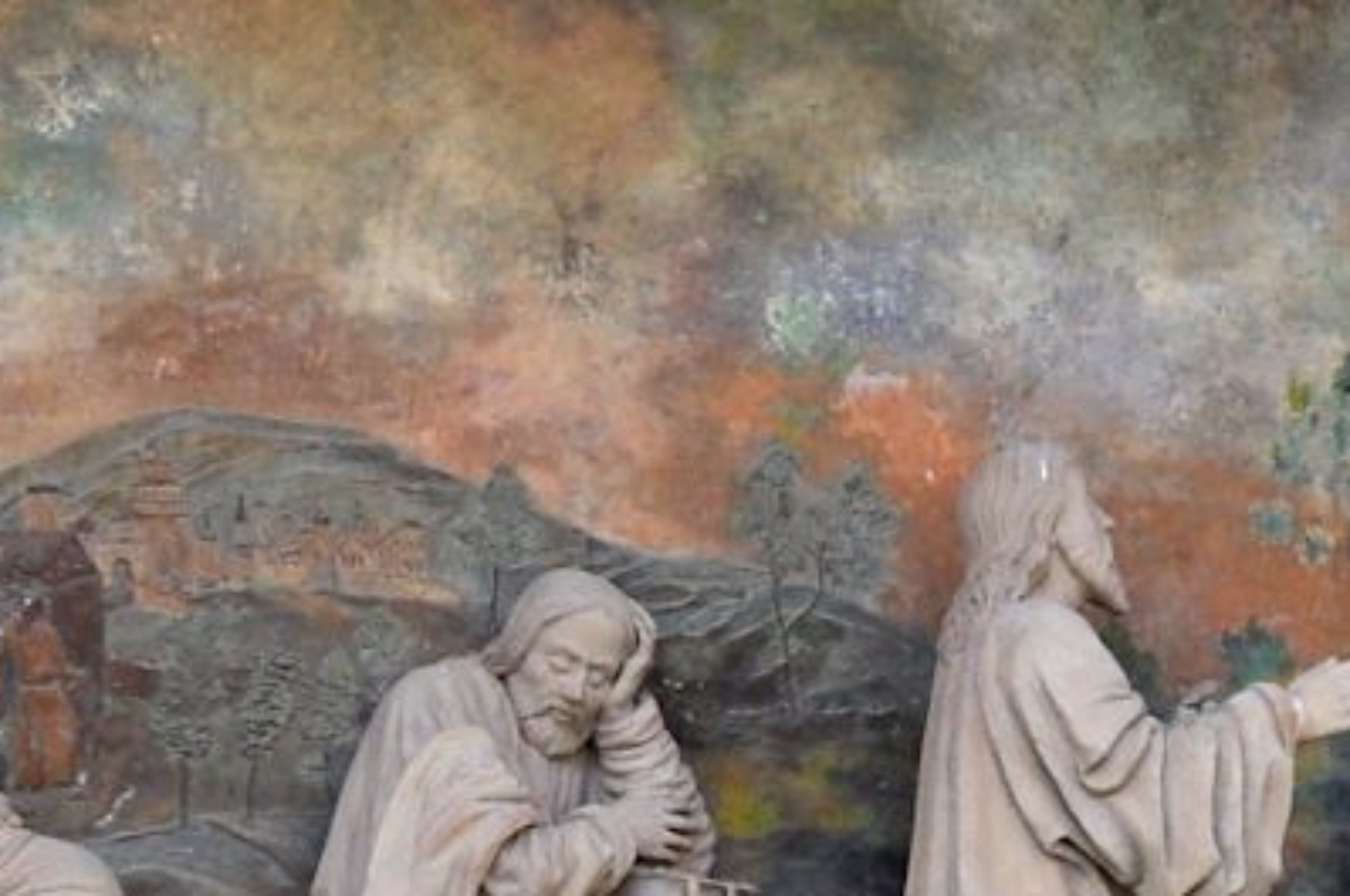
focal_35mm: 130
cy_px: 1046
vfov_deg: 10.4
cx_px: 815
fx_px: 4869
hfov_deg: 15.8
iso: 320
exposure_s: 1/250
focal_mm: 18
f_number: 8
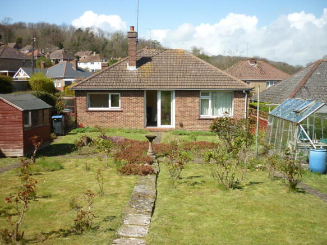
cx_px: 164
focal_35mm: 33
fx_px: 312
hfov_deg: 55.4
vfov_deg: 42.9
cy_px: 122
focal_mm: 5.5
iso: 100
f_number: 8
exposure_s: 1/160
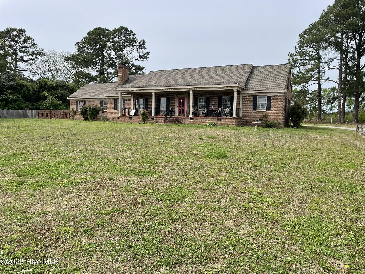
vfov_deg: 53.1
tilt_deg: -2.5
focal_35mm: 26
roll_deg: -1.0
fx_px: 274
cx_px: 182
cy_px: 137
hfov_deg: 67.3
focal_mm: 4.2
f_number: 1.6
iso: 32
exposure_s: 1/3401
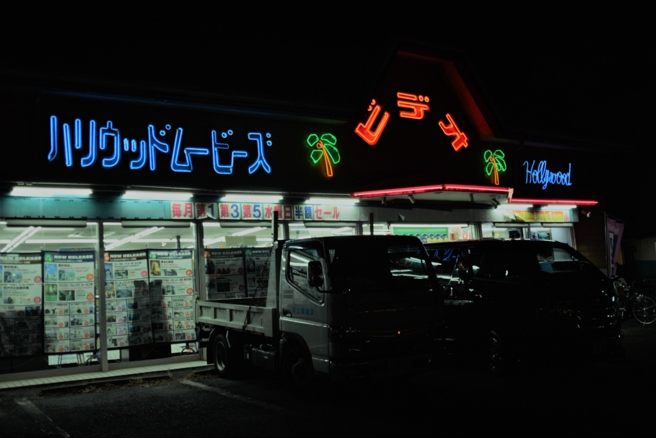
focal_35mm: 36
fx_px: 656
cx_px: 328
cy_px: 219
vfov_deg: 36.9
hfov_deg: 53.1
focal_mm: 24
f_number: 5
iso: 400
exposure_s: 1/100
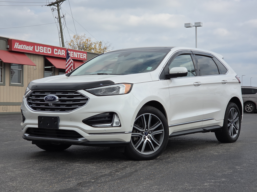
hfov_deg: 28.2
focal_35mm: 69
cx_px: 128
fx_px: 512
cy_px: 96
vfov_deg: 21.3
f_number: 2.4
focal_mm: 7
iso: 25
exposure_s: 1/1205
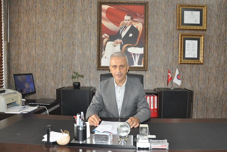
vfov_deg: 48.0
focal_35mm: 27
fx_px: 170
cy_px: 76
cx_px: 114
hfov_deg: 67.4
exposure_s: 1/60
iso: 800
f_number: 3.5
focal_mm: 18
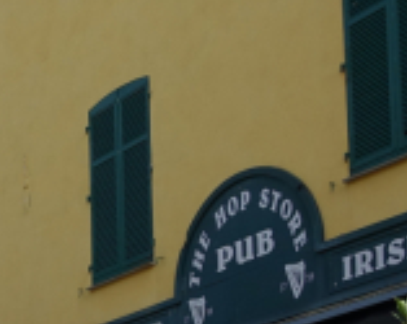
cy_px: 559
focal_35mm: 115
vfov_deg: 12.4
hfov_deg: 14.0
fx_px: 1383
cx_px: -420
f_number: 5.6
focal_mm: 8.8
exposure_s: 1/320
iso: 125
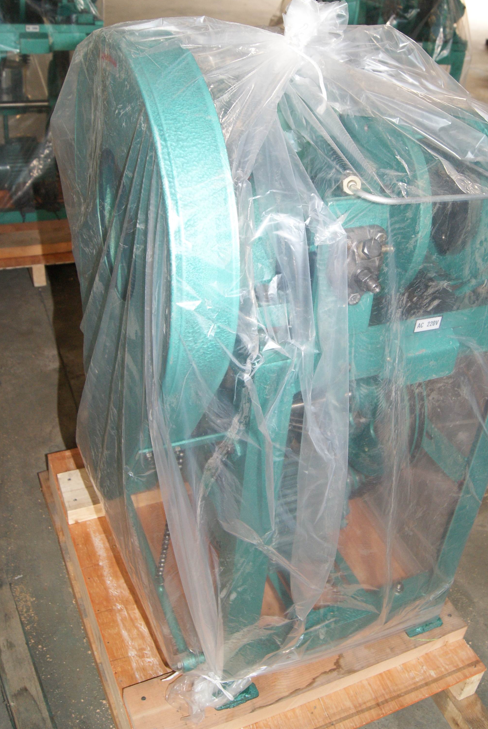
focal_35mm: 35
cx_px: 288
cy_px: 325
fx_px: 709
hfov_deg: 37.8
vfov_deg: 54.3
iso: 400
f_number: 5.6
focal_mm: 18
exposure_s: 1/60
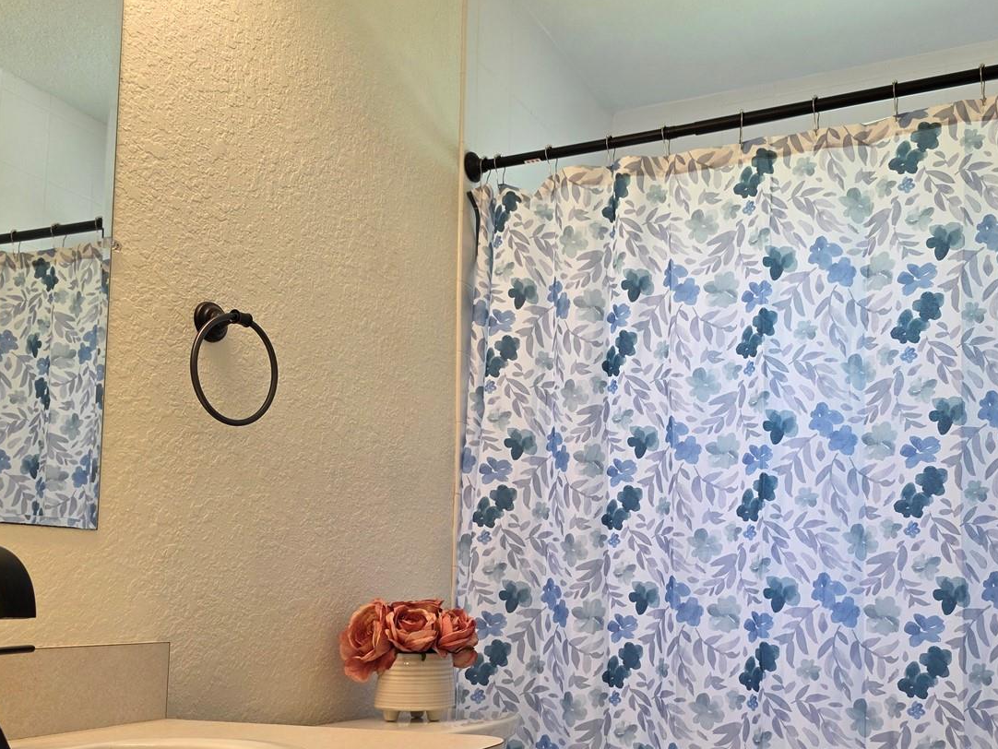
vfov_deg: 41.1
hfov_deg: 53.0
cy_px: 520
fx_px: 980
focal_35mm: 34
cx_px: 655
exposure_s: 1/120
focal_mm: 6.3
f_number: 1.7
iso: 100
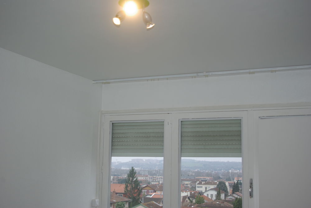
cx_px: 156
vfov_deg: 27.3
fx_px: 428
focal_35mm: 50
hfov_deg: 39.9
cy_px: 104
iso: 100
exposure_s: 1/45
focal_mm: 33
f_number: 4
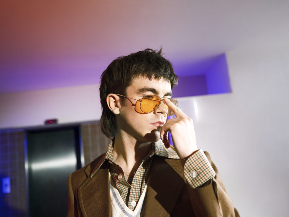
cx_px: 144
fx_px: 301
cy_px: 108
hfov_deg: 51.4
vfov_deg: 39.7
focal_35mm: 36
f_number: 4
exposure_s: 1/250
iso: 640
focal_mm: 45
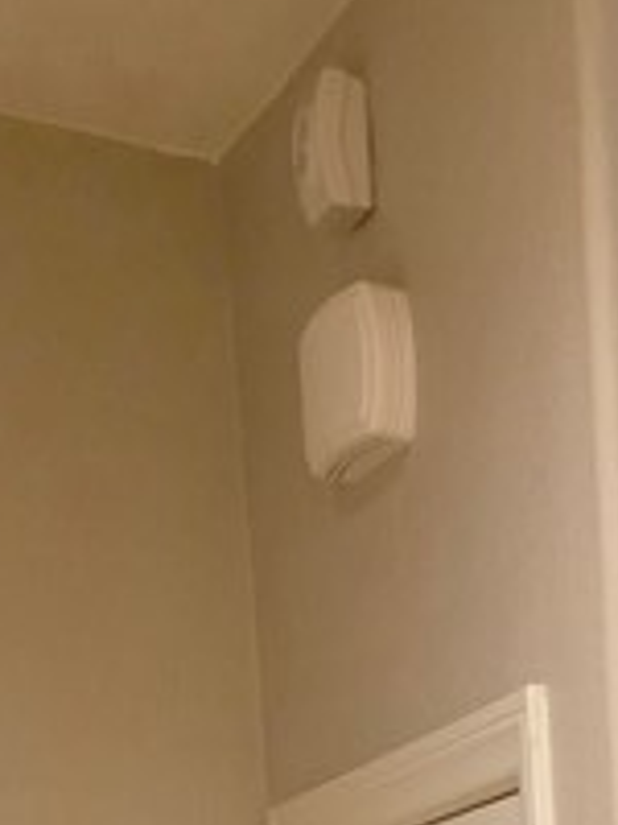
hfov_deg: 10.6
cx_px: 1541
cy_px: 1815
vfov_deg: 13.4
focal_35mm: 118
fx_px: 2809
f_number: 1.7
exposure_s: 1/120
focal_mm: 6.3
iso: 1000
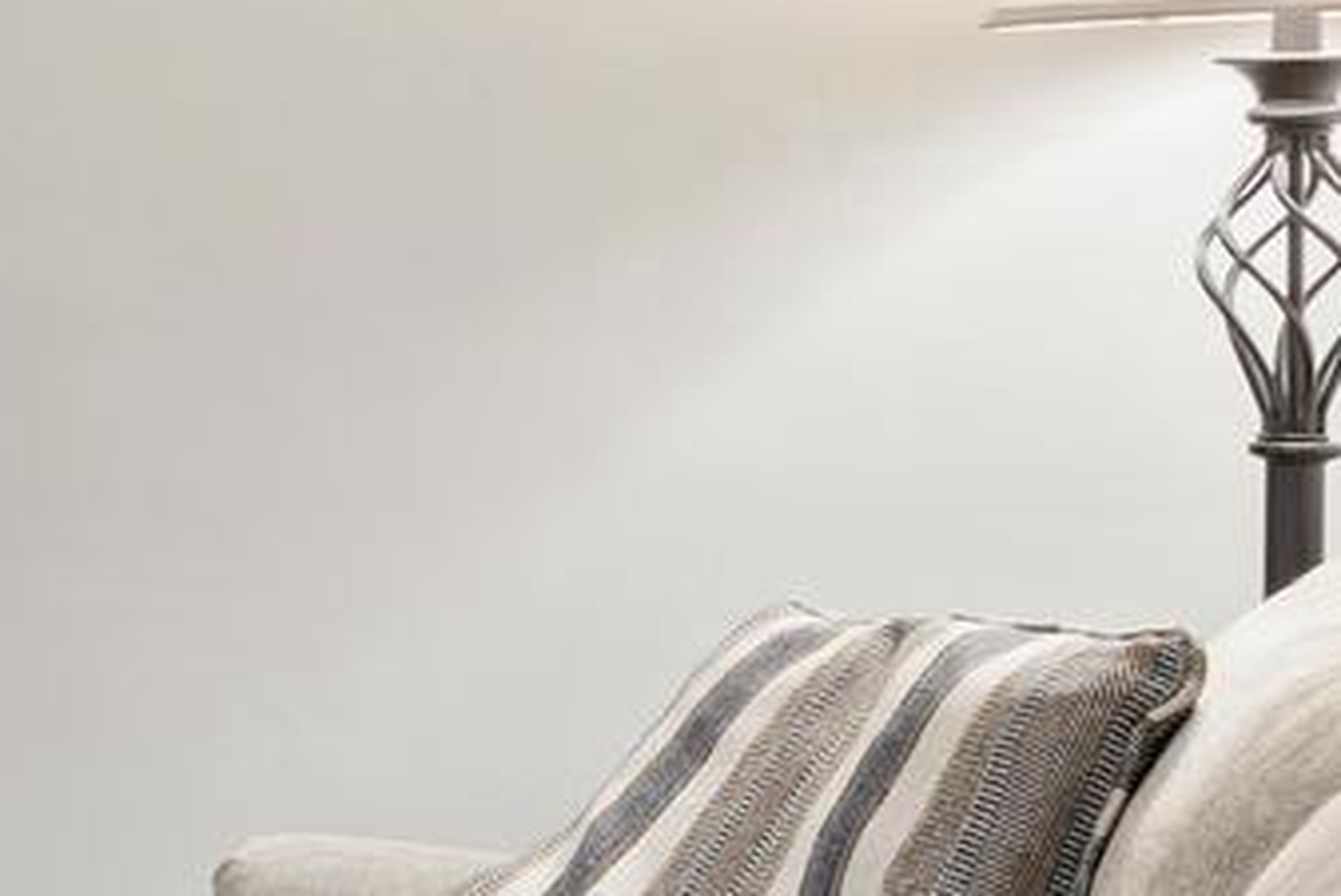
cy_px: 205
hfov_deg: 13.3
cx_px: -2204
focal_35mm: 90
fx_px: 3371
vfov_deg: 15.1
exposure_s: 2.5
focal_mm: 14.9
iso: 250
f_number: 10
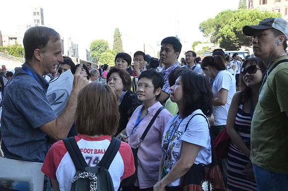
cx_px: 144
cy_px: 96
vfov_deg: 31.7
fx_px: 335
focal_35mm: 42
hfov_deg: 46.5
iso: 1000
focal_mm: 28
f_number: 10
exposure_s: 1/160
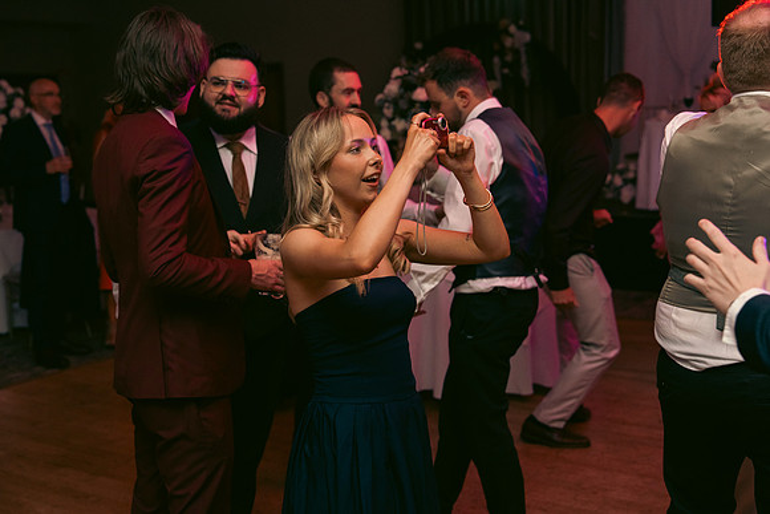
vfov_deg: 28.7
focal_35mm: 47
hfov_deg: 41.9
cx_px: 385
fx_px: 1005
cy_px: 257
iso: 2500
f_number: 3.5
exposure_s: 1/160
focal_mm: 47
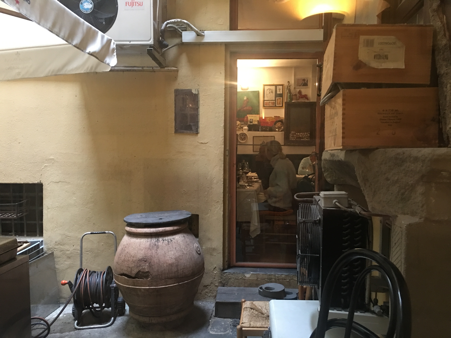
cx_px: 226
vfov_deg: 48.2
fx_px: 378
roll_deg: -0.7
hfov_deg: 61.7
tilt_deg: -2.4
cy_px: 169
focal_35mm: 29
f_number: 2.2
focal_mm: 4.15
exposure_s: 1/8
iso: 125
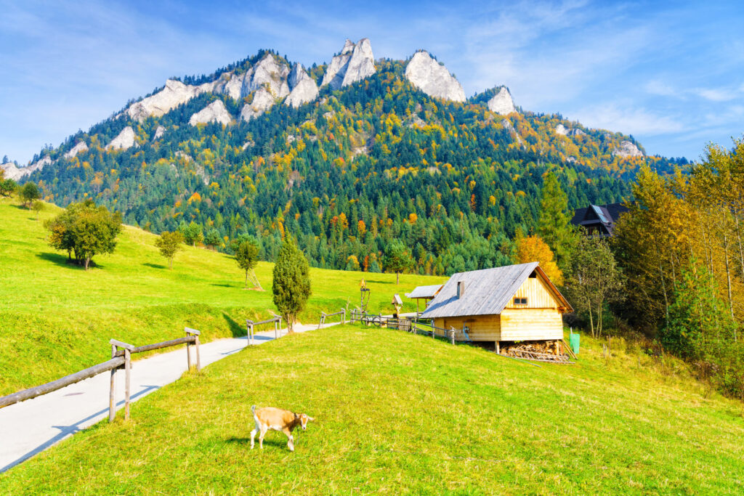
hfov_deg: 61.9
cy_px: 248
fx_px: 620
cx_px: 372
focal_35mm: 30
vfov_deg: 43.6
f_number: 8
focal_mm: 30
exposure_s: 1/50
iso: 100
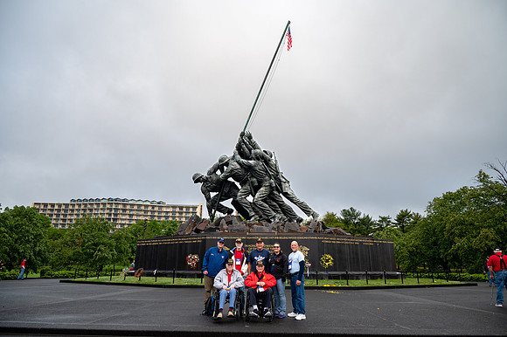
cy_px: 168
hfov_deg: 73.8
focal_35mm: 24
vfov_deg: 53.1
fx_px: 338
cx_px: 254
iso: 125
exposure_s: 1/100
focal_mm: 24
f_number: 6.3
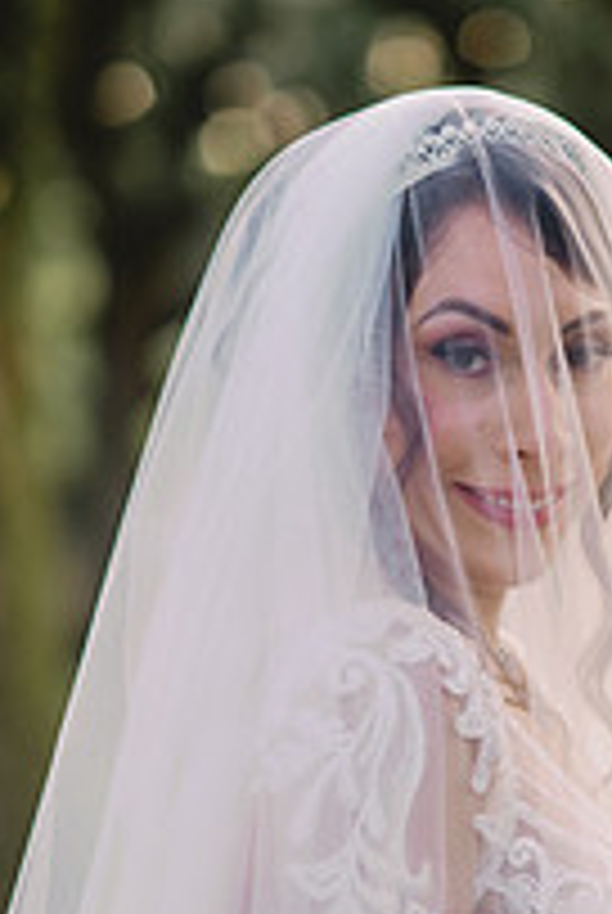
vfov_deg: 10.8
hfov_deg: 7.3
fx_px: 4777
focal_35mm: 188
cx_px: 482
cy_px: 977
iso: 1250
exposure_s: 1/320
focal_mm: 85
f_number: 2
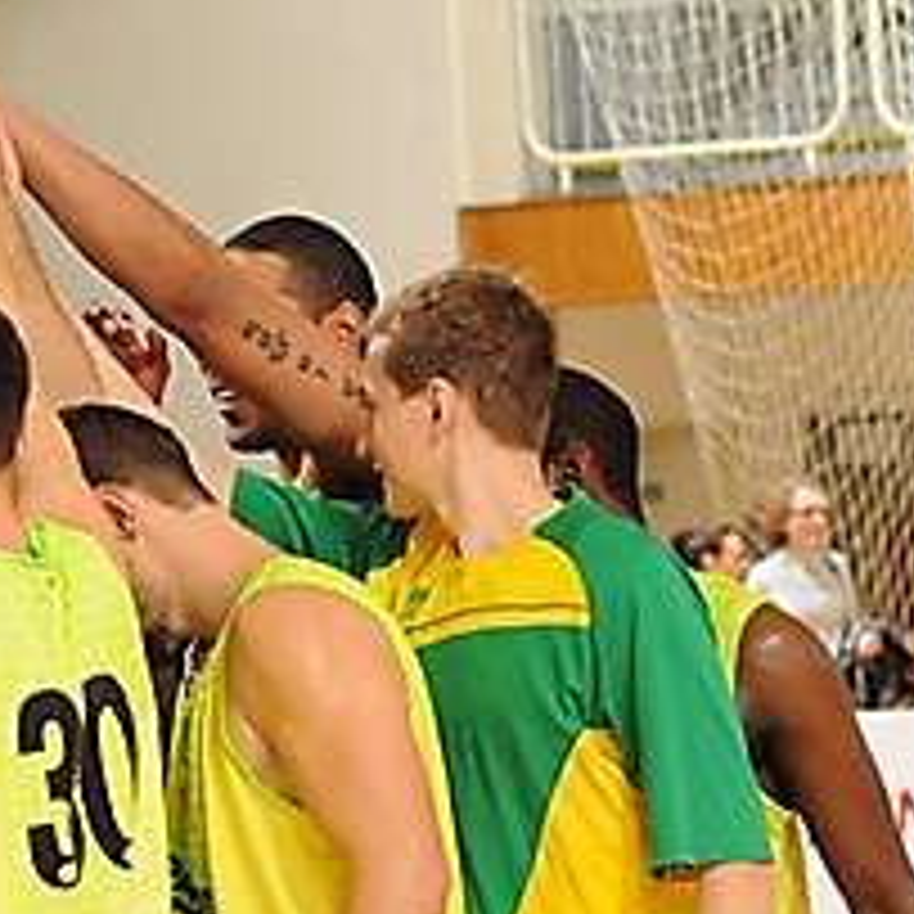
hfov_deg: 6.6
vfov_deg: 6.7
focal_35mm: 263
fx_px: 7857
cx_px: 27
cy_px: 603
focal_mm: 70
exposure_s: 1/160
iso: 3200
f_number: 4
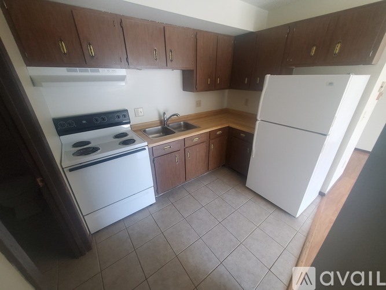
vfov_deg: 89.9
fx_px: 145
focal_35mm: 13
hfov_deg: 106.2
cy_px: 145
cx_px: 193
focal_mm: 1.8
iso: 640
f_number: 2.2
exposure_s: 1/59
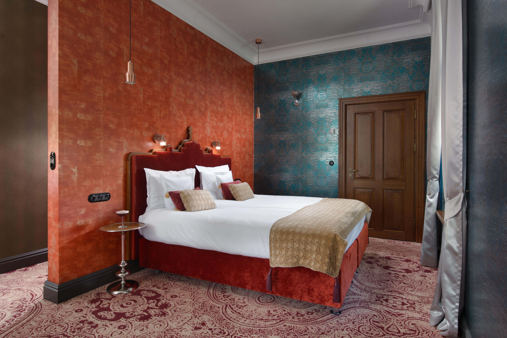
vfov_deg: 59.5
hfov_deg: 81.2
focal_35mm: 21
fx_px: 296
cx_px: 254
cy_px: 169
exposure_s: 1/8
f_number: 8
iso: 320
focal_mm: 21
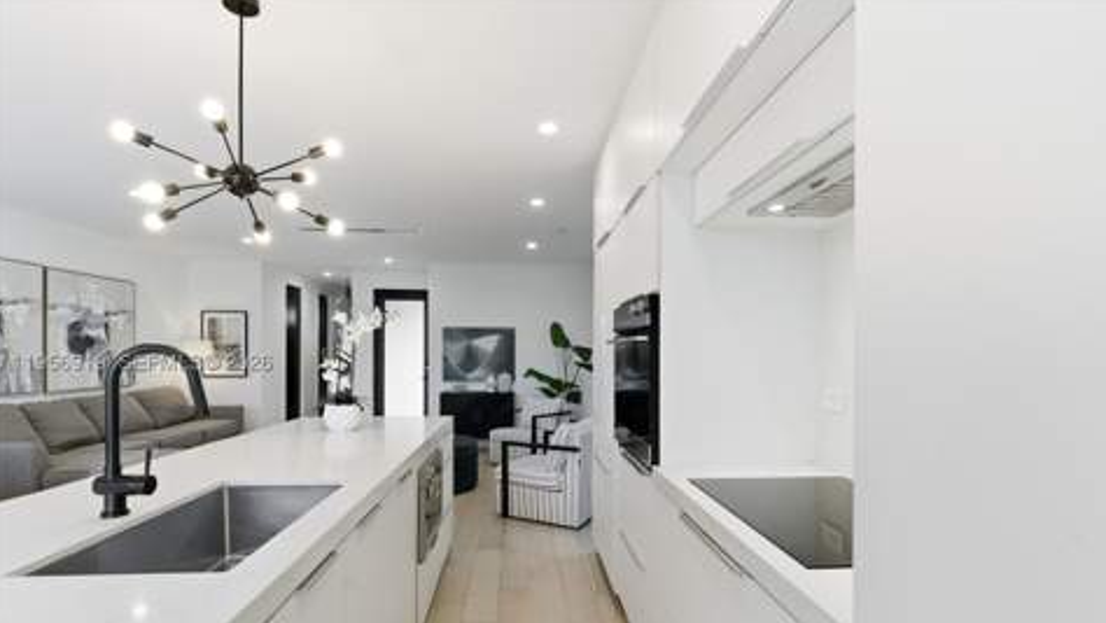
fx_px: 528
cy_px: 365
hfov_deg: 92.6
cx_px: 553
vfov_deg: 60.7
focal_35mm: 18
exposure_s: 1/200
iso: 250
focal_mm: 17
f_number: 8
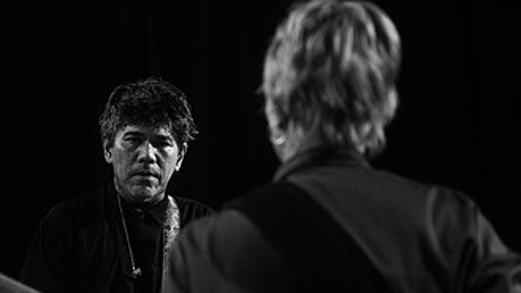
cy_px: 178
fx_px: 2031
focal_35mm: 147
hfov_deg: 14.6
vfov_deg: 8.2
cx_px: 297
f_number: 3.2
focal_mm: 70
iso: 2000
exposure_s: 1/160
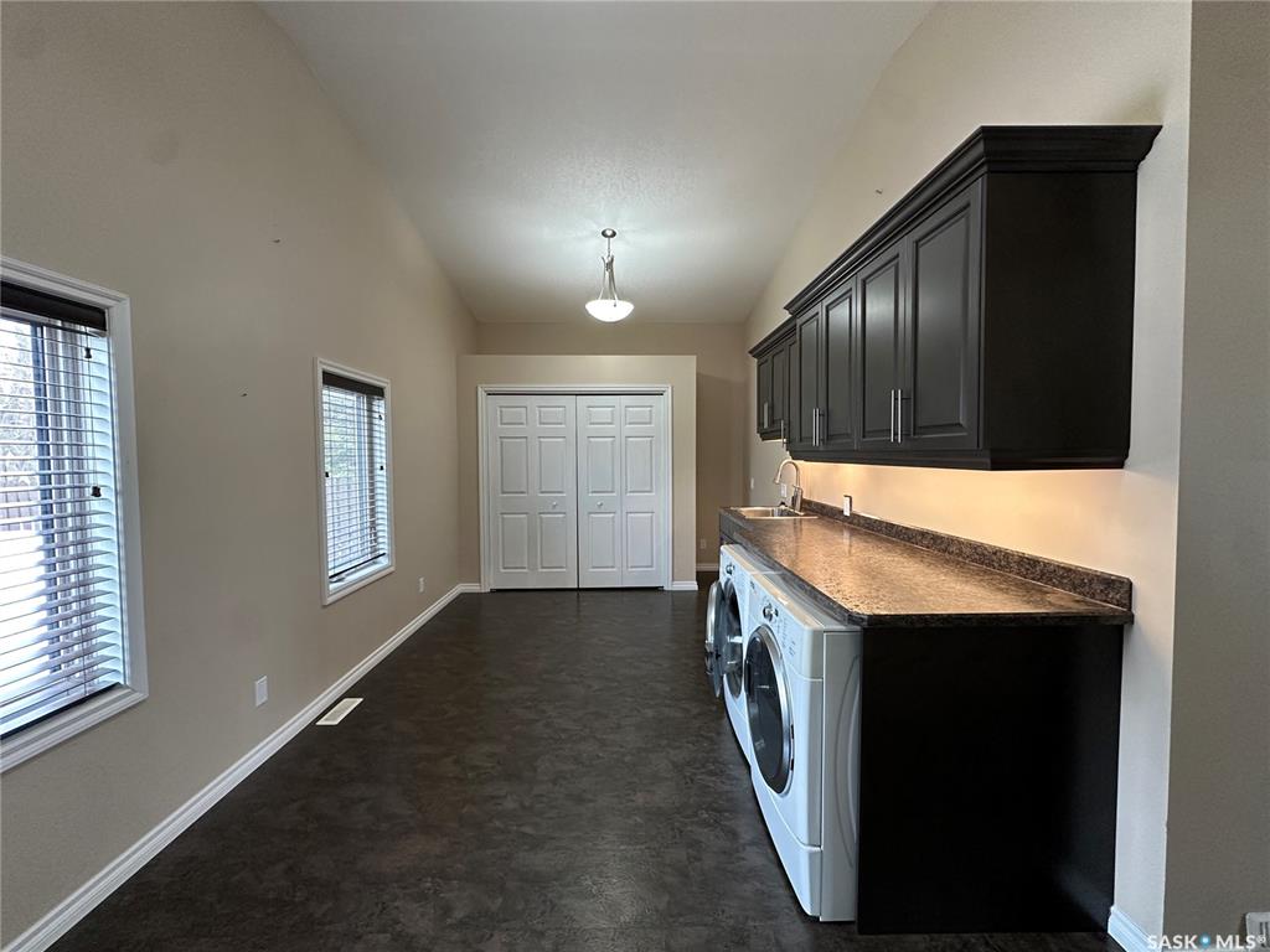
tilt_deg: -1.4
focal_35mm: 14
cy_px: 476
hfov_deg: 102.1
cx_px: 635
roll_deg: +0.8
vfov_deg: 85.7
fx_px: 514
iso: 250
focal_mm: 2.22
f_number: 2.2
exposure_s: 1/99
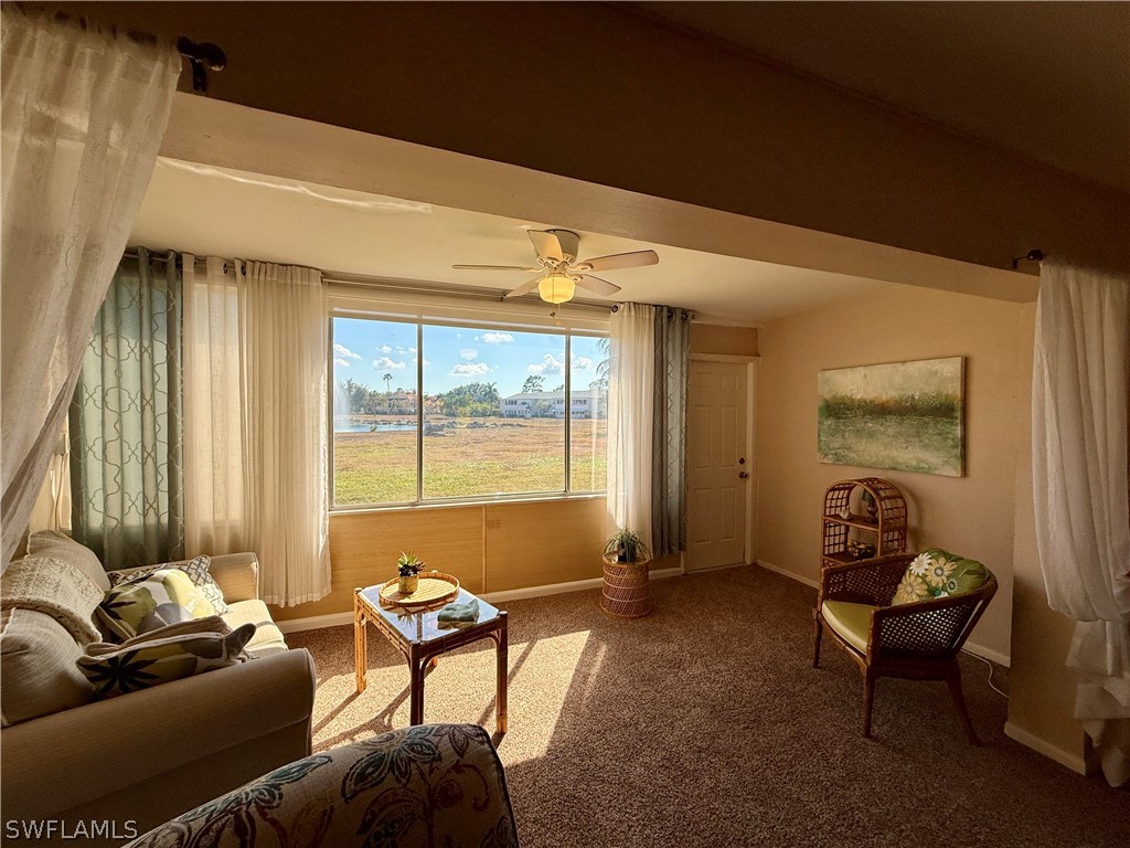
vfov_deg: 85.7
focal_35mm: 14
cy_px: 424
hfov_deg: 102.1
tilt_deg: -1.6
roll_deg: -1.1
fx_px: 457
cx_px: 565
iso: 50
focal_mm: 2.22
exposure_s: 1/324
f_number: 2.2
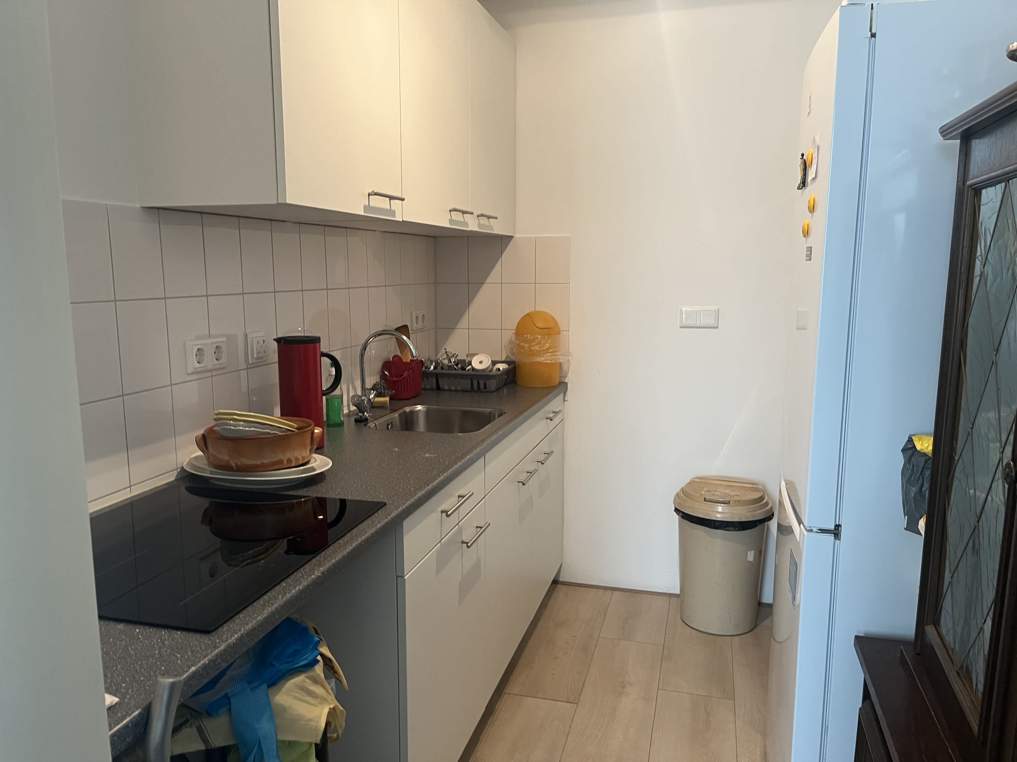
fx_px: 764
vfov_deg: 53.1
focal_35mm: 26
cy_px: 381
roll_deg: -0.2
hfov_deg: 67.3
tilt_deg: -9.1
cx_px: 508
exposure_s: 1/50
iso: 125
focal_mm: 5.1
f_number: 1.6
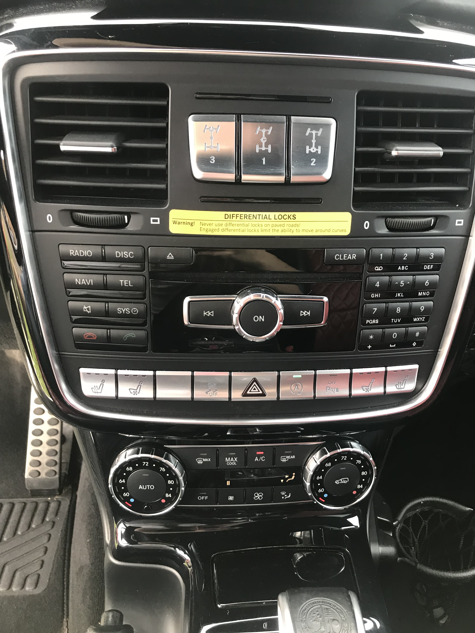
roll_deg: -2.3
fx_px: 512
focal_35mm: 28
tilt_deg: -32.8
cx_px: 238
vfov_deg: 63.4
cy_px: 316
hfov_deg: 49.7
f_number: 1.8
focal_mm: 3.99
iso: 32
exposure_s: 1/30
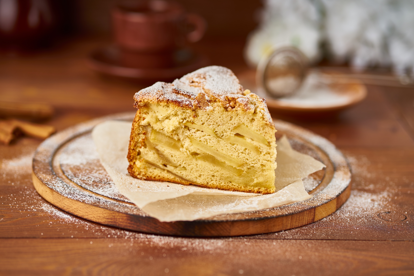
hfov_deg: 23.9
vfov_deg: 16.1
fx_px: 977
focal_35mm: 85
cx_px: 207
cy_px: 138
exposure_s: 1/200
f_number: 3.5
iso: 100
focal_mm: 85
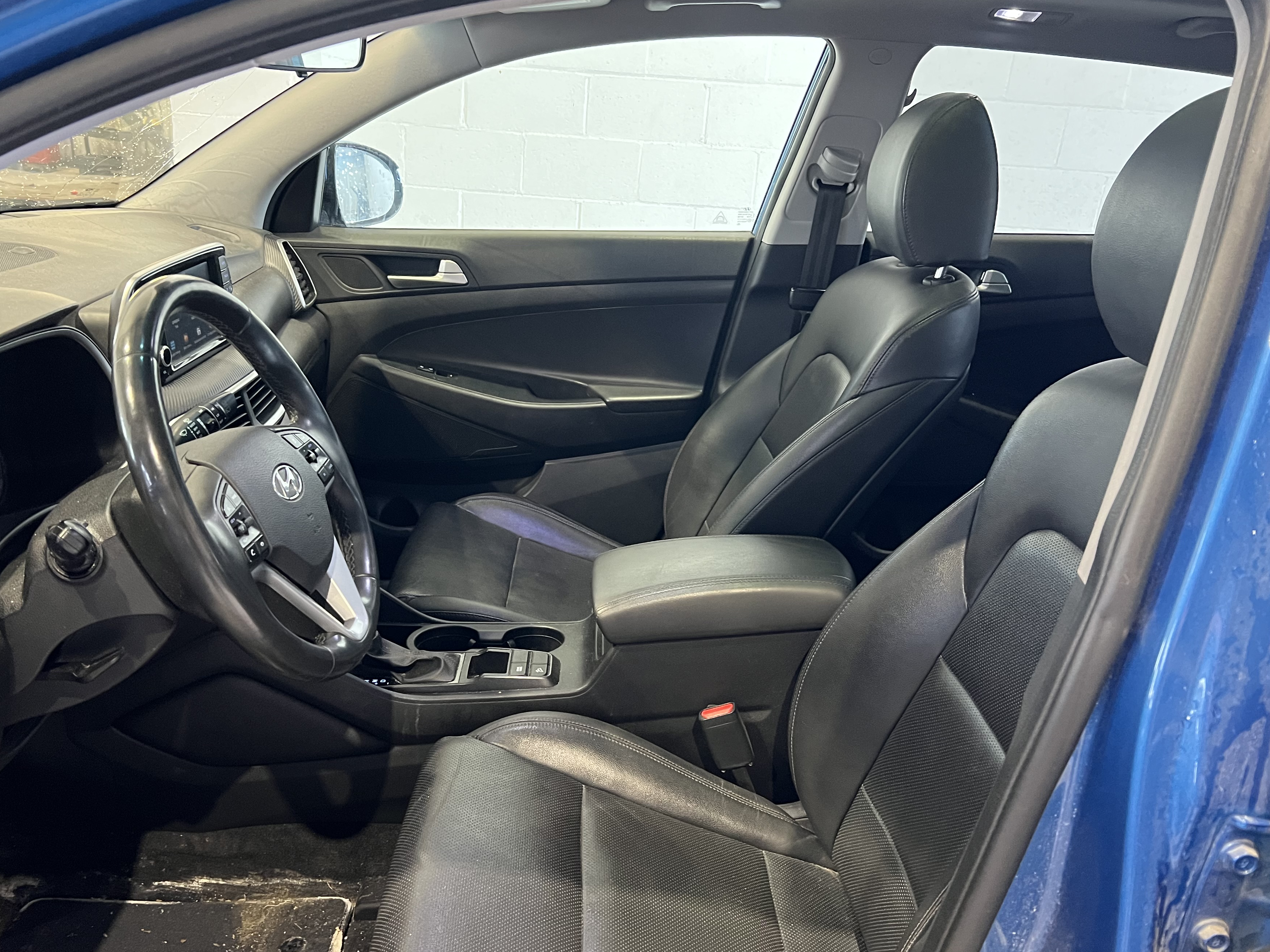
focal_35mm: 30
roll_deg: -4.7
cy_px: 539
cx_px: 563
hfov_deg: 59.8
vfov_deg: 46.7
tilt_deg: -22.2
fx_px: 1101
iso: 400
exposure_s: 1/60
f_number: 1.5
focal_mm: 5.7
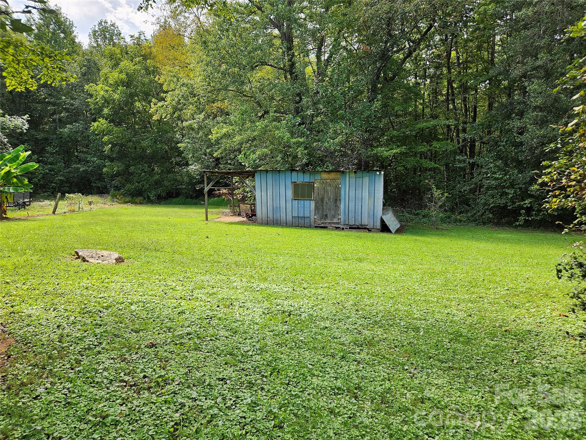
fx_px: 389
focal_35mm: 23
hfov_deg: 73.9
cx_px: 293
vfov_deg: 58.9
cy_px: 220
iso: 25
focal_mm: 5.4
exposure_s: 1/279
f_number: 1.8
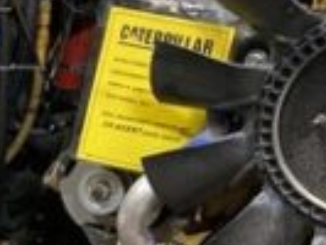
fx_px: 1188
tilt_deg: -23.9
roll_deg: -3.2
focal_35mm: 126
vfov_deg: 11.3
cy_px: 382
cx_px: -314
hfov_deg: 13.5
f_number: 1.8
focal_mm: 3.99
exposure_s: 1/30
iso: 320
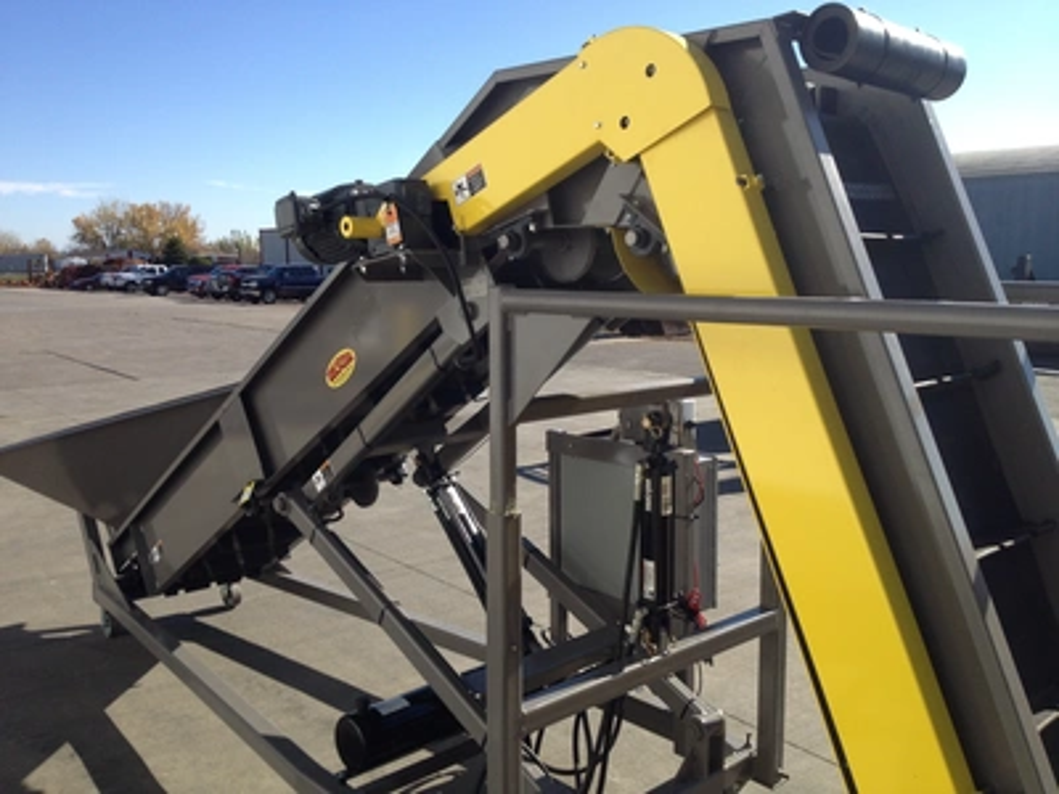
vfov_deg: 40.7
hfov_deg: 52.6
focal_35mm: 35
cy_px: 397
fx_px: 1071
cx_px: 530
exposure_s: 1/1346
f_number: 2.4
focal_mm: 4.28
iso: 64
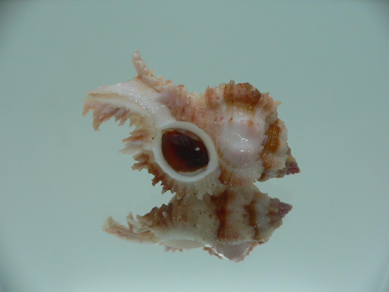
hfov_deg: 52.6
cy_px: 146
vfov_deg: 40.7
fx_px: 393
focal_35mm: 35
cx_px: 194
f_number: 2.8
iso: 80
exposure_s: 1/60
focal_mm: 4.6
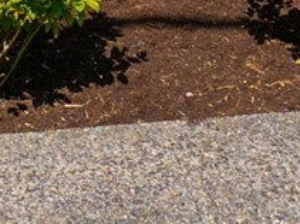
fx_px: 1576
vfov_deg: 6.9
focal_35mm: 182
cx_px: -223
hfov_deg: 10.3
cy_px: -574
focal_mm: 12.29
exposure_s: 1/2500
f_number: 2.8
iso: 100
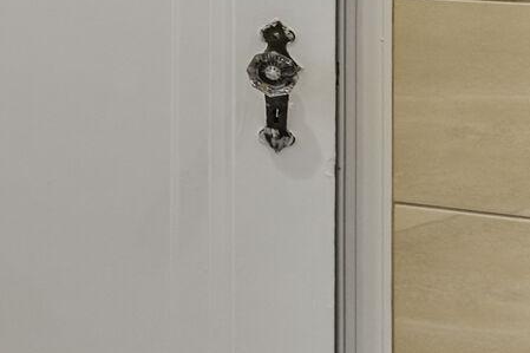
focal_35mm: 73
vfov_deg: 17.0
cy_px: -169
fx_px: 1074
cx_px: -293
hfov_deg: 22.2
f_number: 8
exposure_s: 1/40
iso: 400
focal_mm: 16
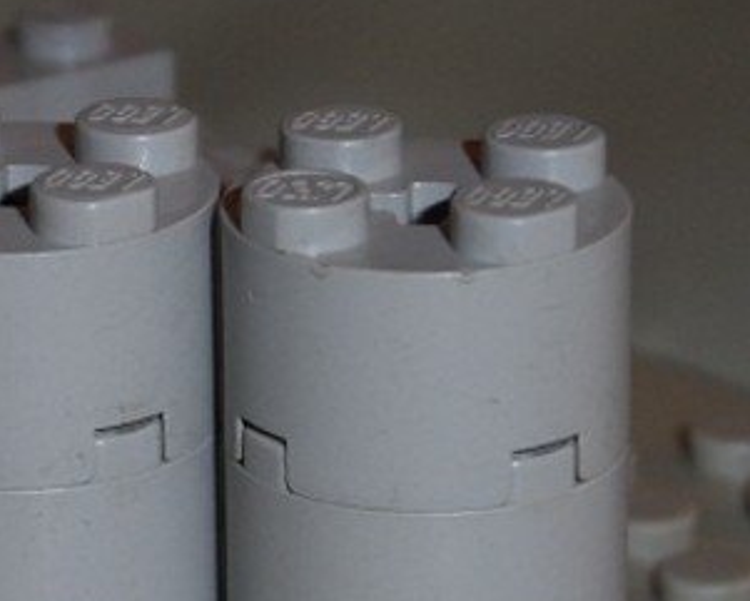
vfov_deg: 6.0
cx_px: -199
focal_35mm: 257
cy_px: 431
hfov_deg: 7.4
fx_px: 5707
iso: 100
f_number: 4.5
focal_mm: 14.3
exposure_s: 1/20
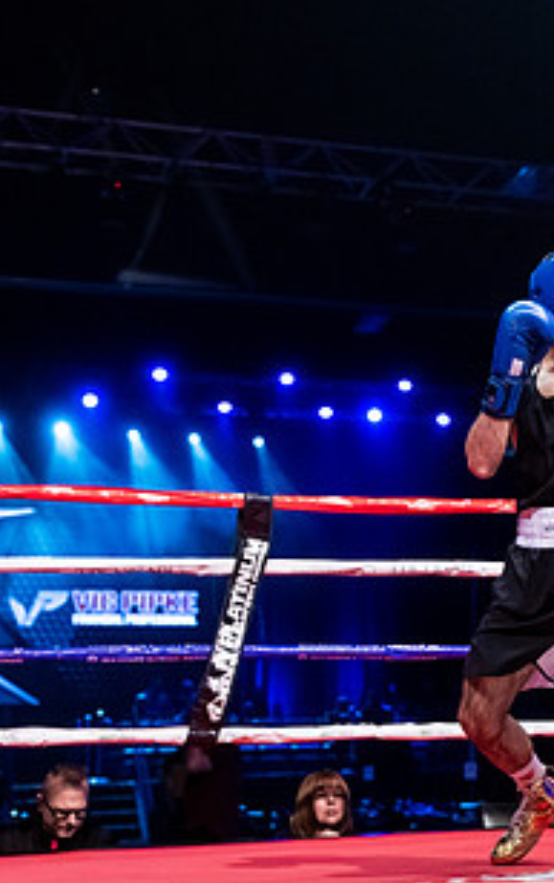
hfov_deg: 18.0
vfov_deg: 29.7
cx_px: 657
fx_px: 1664
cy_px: 503
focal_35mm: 69
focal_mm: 36
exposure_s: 1/1000
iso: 4000
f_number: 2.8
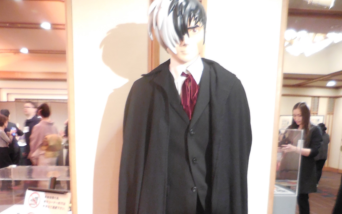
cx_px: 170
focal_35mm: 37
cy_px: 198
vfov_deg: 32.5
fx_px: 345
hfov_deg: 52.7
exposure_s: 1/13
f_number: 3.3
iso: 800
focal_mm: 4.5
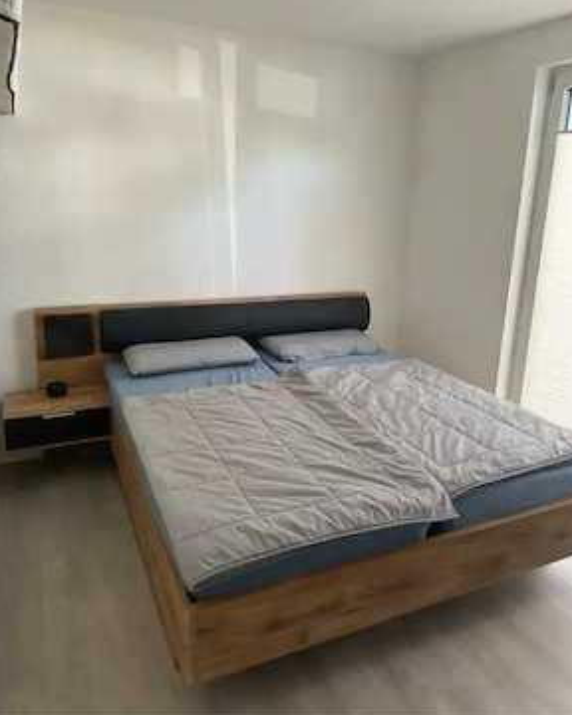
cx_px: 290
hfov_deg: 54.9
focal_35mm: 26
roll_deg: -2.4
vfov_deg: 65.9
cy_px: 324
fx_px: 550
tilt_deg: -13.7
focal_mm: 6.76
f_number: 1.78
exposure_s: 1/105
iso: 200
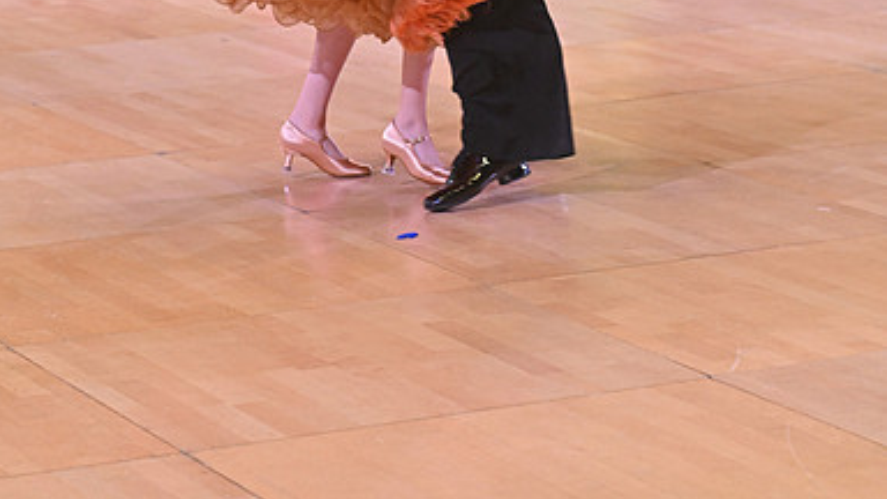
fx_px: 3904
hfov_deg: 13.0
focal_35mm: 166
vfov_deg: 7.2
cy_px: -143
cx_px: 442
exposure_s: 1/400
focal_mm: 105
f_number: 5
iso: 4000
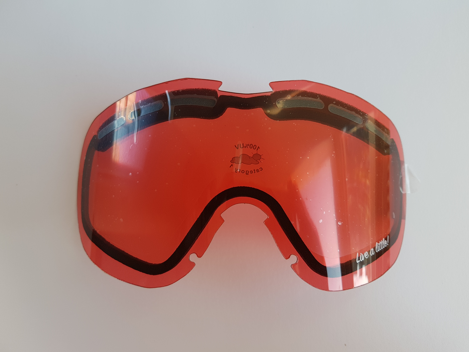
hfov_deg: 67.3
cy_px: 176
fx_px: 352
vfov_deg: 53.1
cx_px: 234
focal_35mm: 26
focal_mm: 4.2
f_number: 1.7
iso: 50
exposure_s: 1/120
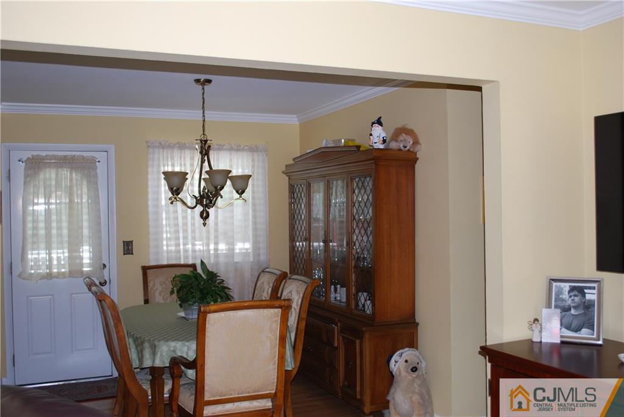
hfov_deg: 53.1
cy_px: 208
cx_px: 312
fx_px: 624
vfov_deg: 36.9
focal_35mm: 36
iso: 200
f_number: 4.2
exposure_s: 1/60
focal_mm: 24
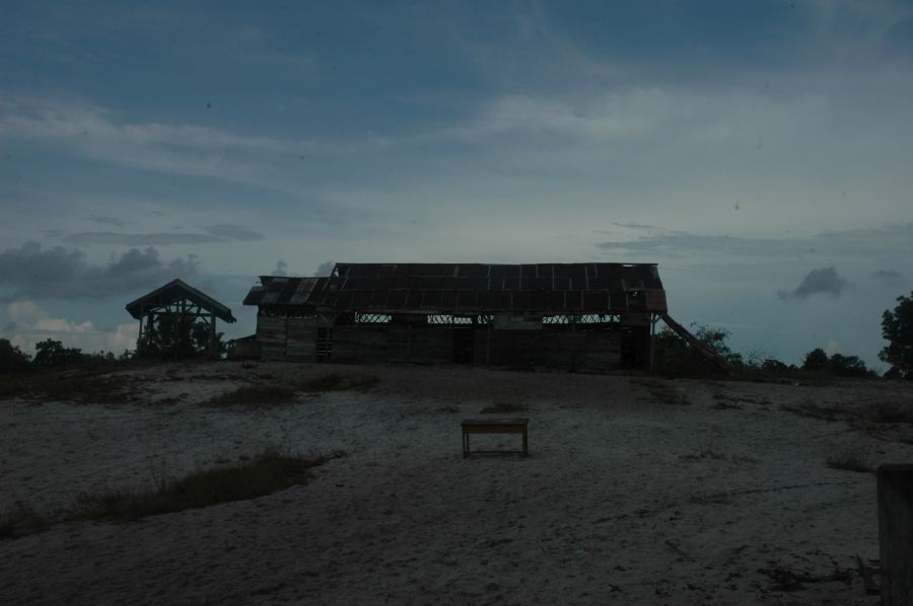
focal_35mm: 38
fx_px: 950
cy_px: 303
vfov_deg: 35.4
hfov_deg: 51.3
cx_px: 456
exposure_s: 1/200
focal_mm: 25
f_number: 22
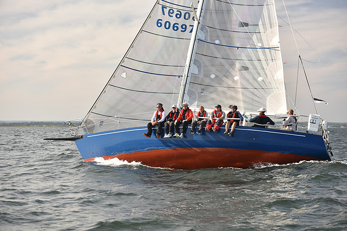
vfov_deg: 19.5
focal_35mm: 70
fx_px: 675
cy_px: 116
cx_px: 174
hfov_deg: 28.8
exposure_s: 1/640
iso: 250
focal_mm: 70
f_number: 3.5
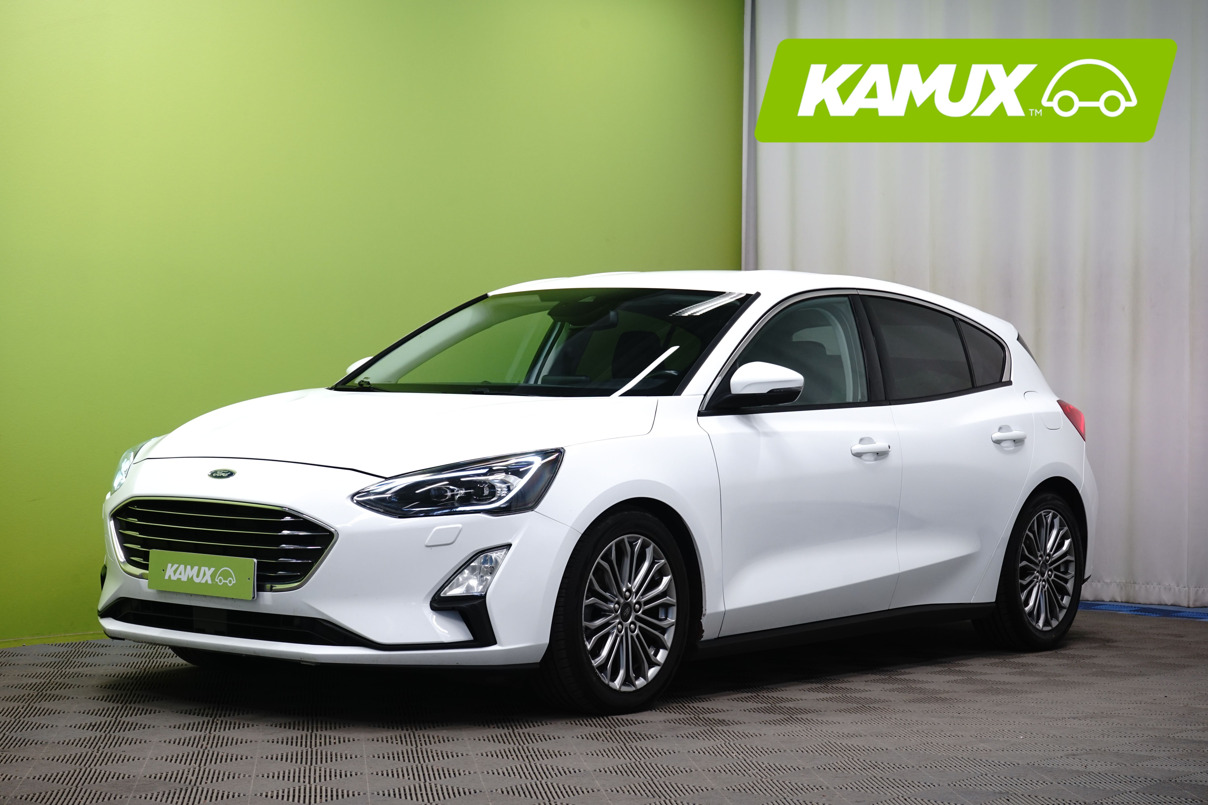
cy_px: 402
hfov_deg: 28.8
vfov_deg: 19.5
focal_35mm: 70
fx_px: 2349
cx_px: 604
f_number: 10
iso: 500
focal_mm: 70
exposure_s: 1/6
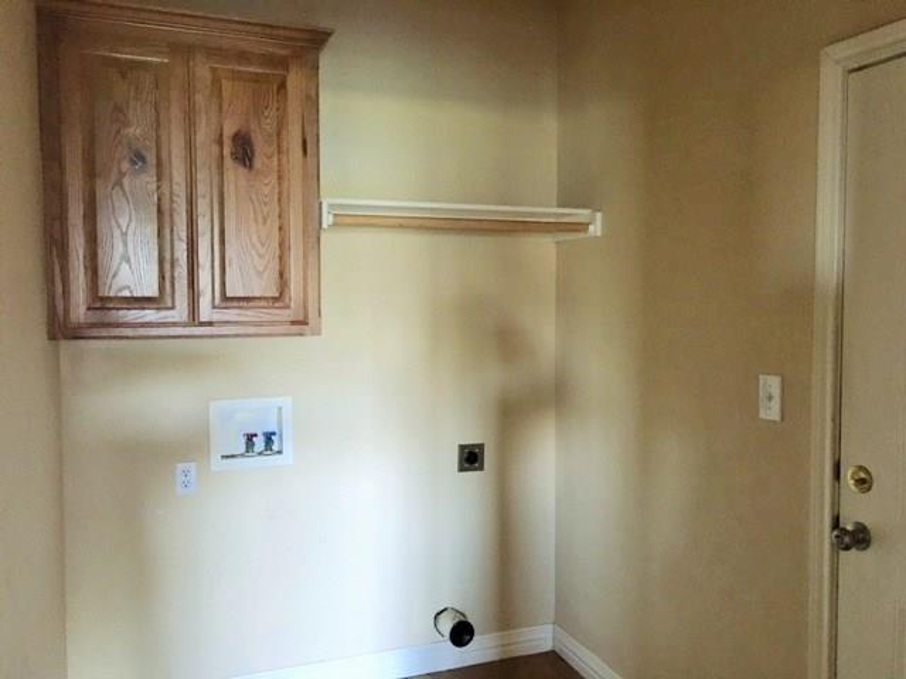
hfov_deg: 61.7
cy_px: 340
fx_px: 759
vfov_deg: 48.2
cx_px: 453
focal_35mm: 29
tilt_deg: -1.5
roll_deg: -0.3
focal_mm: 4.15
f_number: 2.2
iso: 125
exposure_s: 1/4
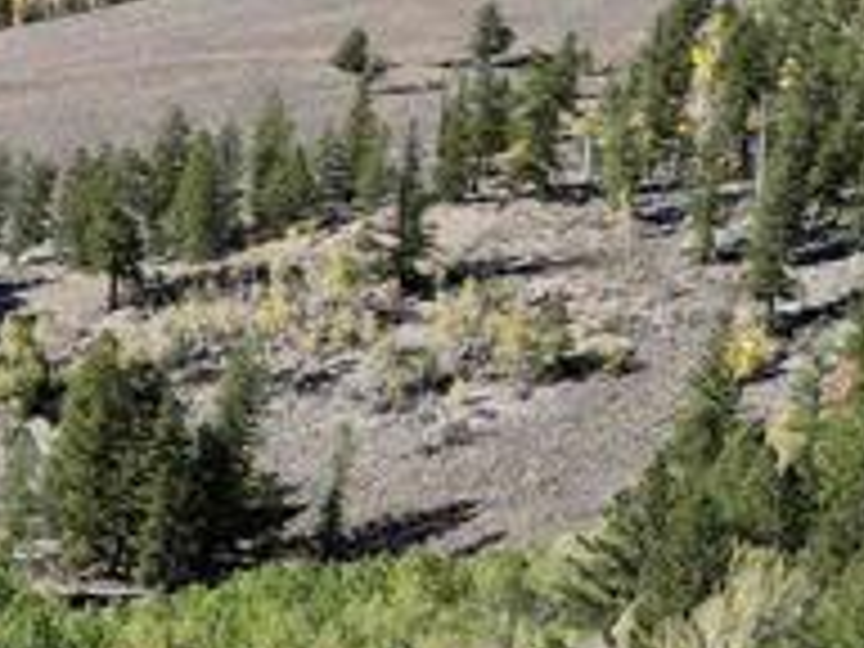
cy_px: 495
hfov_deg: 12.3
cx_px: -1197
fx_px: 3195
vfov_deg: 11.5
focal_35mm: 128
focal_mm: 6.72
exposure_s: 1/2500
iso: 200
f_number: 1.7
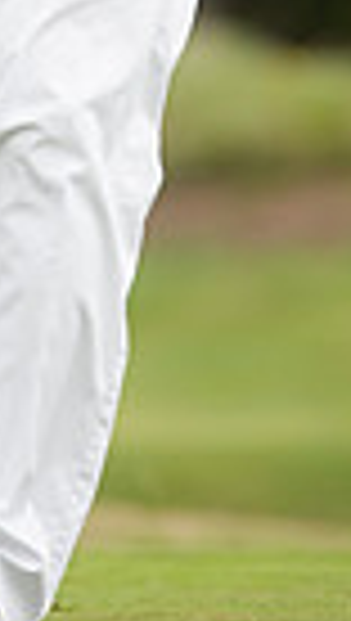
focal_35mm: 1022
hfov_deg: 1.2
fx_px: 16848
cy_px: -333
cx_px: -153
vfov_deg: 2.1
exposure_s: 1/1600
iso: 1000
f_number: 4
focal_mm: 300
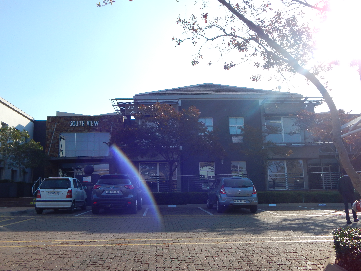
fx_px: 355
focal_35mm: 34
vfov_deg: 41.8
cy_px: 136
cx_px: 180
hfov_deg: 54.0
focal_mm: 6.1
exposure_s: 1/1000
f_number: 3.3
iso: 125
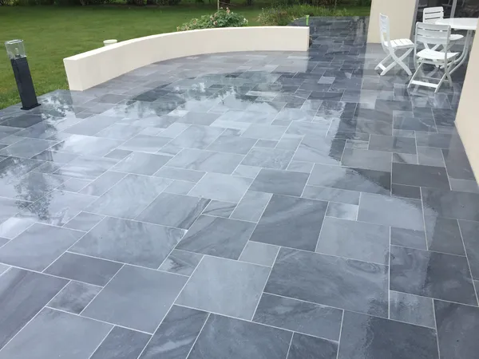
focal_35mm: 29
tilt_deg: -27.8
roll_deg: +0.2
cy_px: 180
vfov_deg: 48.2
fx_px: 401
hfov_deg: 61.7
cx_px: 240
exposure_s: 1/860
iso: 32
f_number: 2.2
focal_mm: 4.15
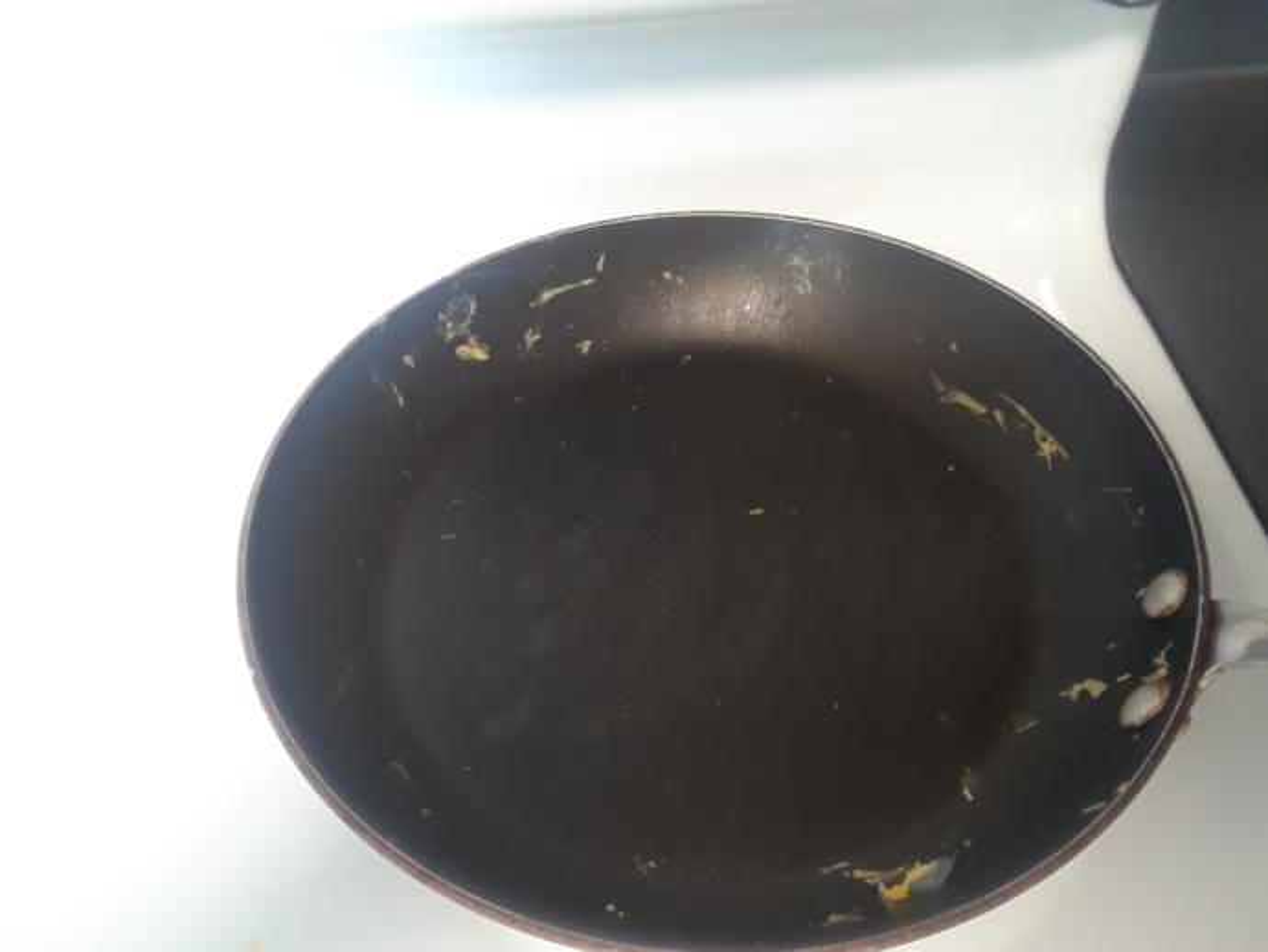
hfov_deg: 59.9
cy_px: 476
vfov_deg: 46.8
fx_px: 1099
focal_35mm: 30
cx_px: 634
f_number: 1.9
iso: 250
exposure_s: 1/15
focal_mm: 2.47
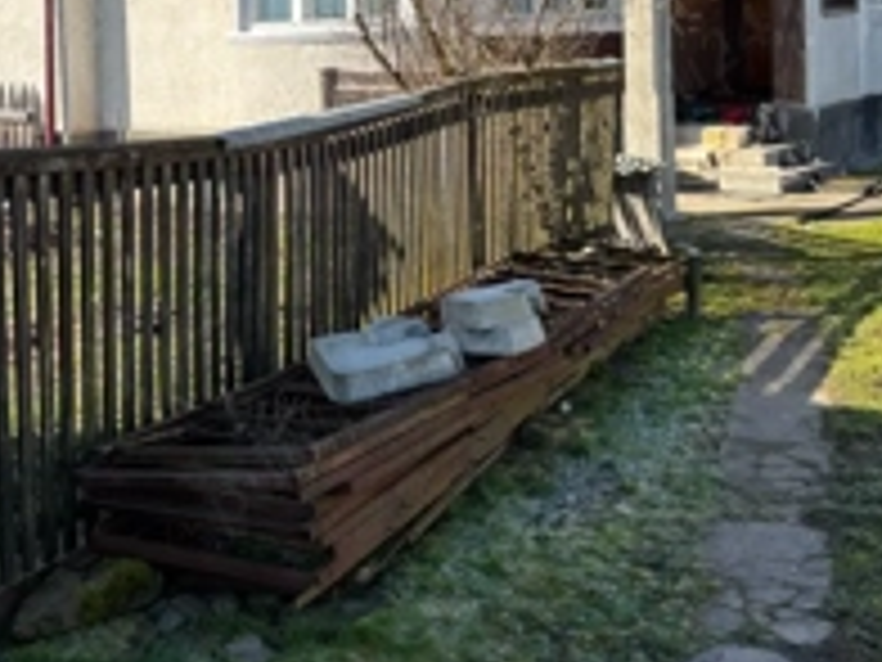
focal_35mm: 53
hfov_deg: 36.2
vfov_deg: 26.9
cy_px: 122
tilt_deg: -3.0
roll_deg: +2.1
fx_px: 1350
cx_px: 441
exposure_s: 1/1344
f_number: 1.6
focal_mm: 5.96
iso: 50
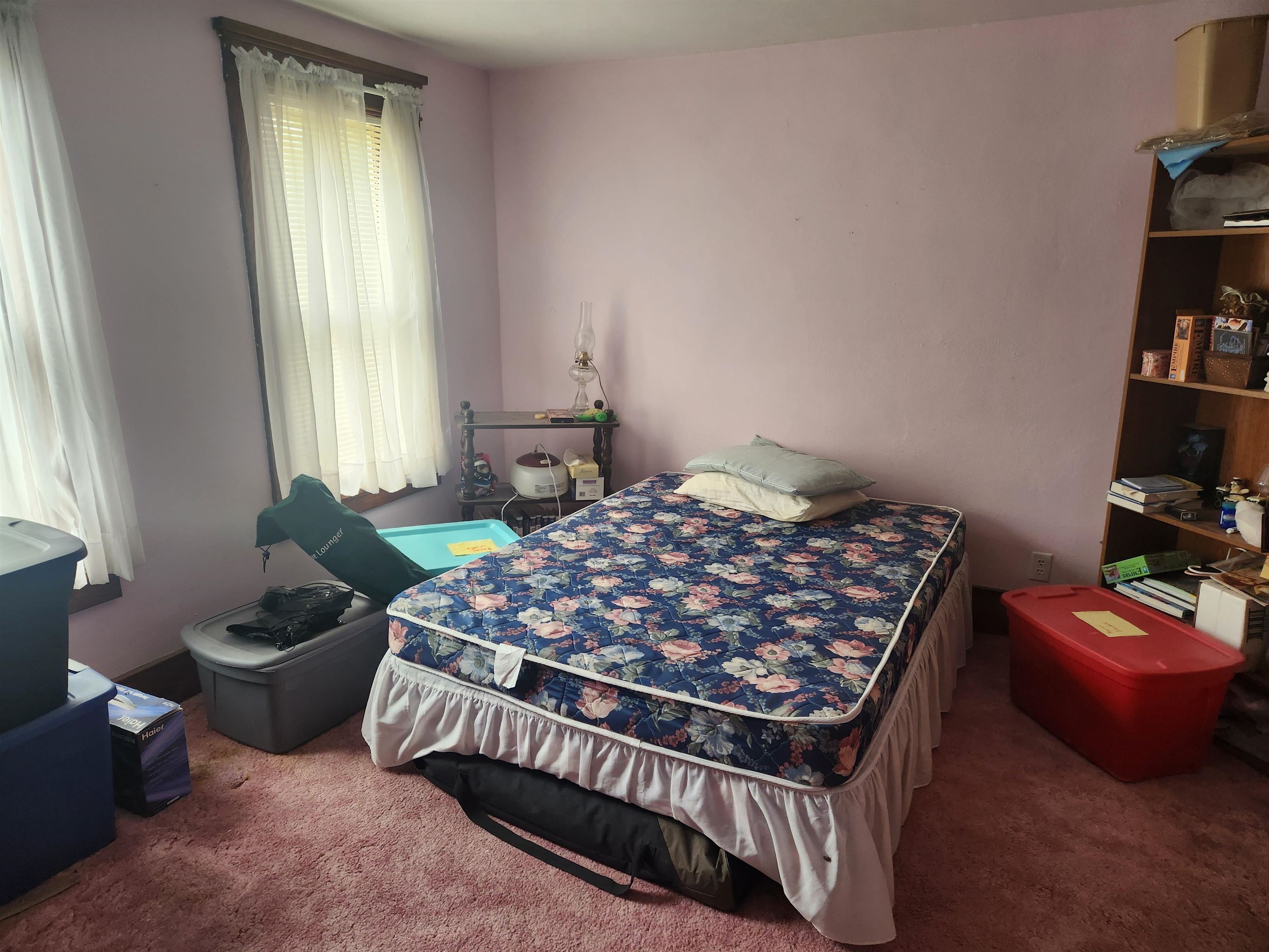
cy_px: 476
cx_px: 634
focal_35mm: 23
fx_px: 843
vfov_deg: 58.9
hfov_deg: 73.9
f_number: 1.8
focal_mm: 5.4
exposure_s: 1/180
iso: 160
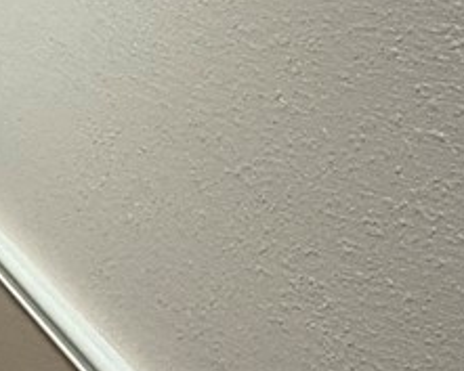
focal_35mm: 99
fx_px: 1360
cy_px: -42
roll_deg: -2.5
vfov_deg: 15.1
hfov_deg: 15.3
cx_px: -483
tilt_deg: -11.3
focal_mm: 2.22
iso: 200
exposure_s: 1/120
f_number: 2.2
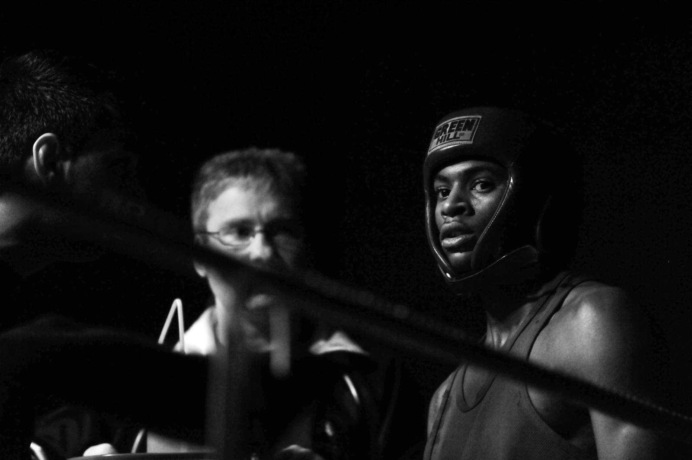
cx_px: 346
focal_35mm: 200
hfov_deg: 10.3
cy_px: 230
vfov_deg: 6.9
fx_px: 3841
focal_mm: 200
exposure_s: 1/320
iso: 3200
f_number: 2.8
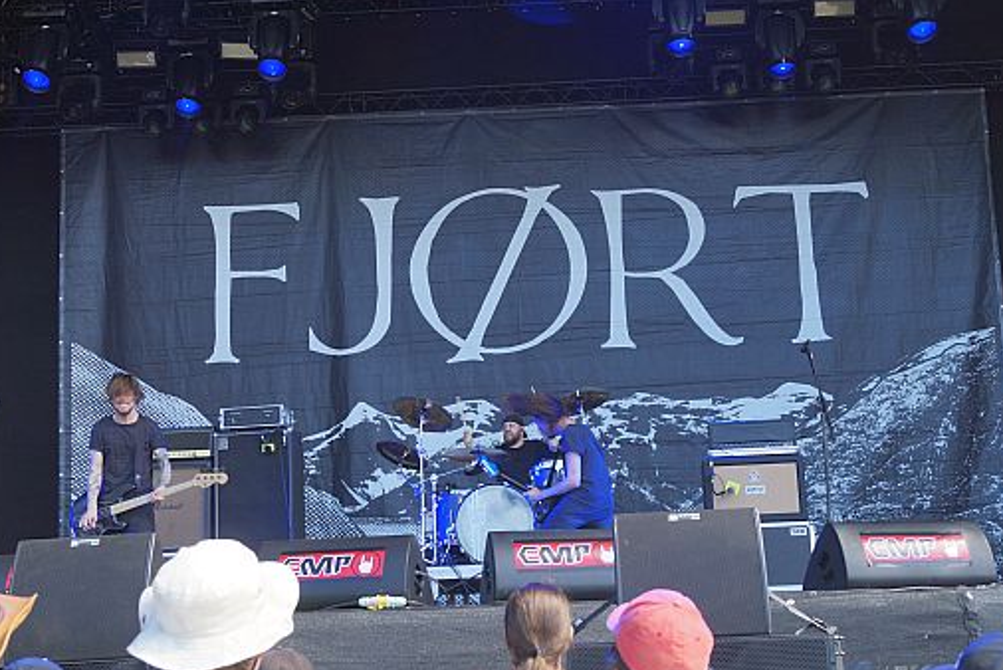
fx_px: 1310
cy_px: 352
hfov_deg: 41.9
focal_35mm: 47
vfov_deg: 28.7
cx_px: 464
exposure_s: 1/100
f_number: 5.6
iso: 100
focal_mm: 26
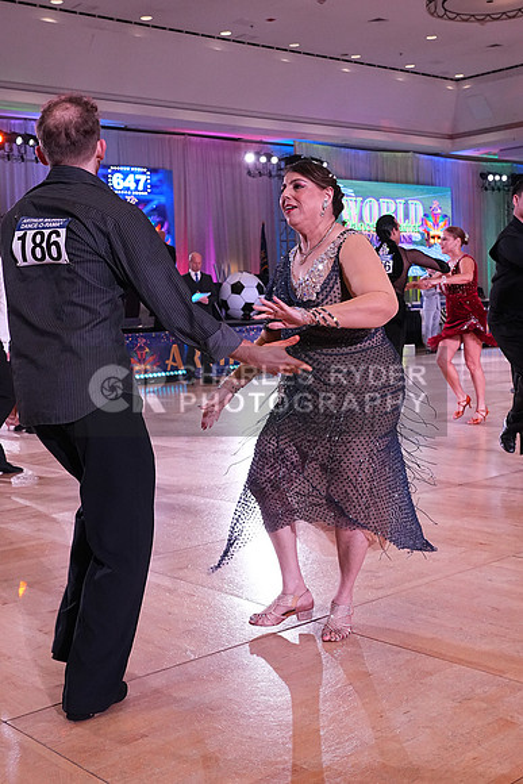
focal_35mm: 43
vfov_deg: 45.4
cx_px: 262
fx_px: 936
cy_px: 392
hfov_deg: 31.2
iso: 3200
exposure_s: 1/400
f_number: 5
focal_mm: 29
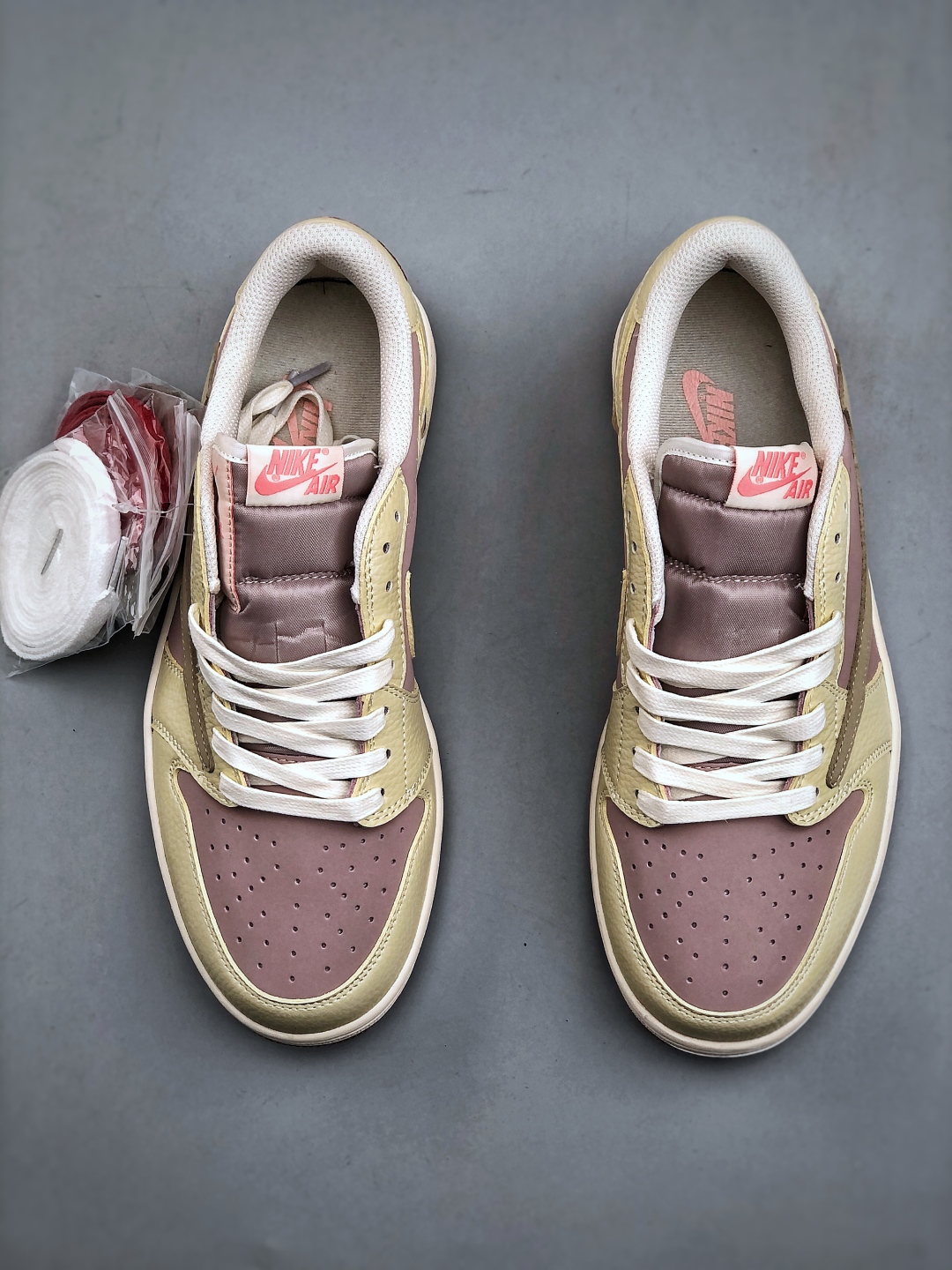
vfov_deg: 33.8
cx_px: 476
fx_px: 2090
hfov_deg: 25.7
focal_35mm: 57
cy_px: 635
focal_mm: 6.6
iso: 40
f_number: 2.8
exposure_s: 1/100
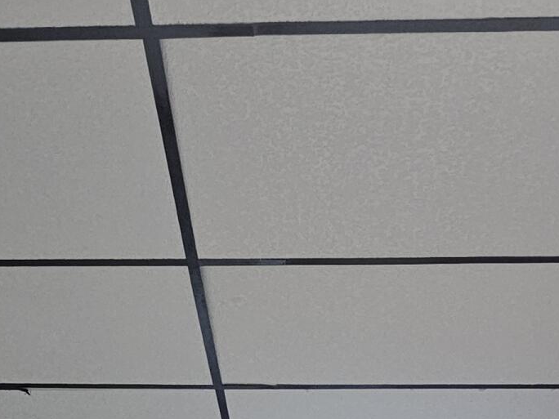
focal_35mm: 57
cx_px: 237
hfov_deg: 33.7
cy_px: 909
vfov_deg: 16.6
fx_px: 920
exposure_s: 1/60
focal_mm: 2.2
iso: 200
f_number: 2.2
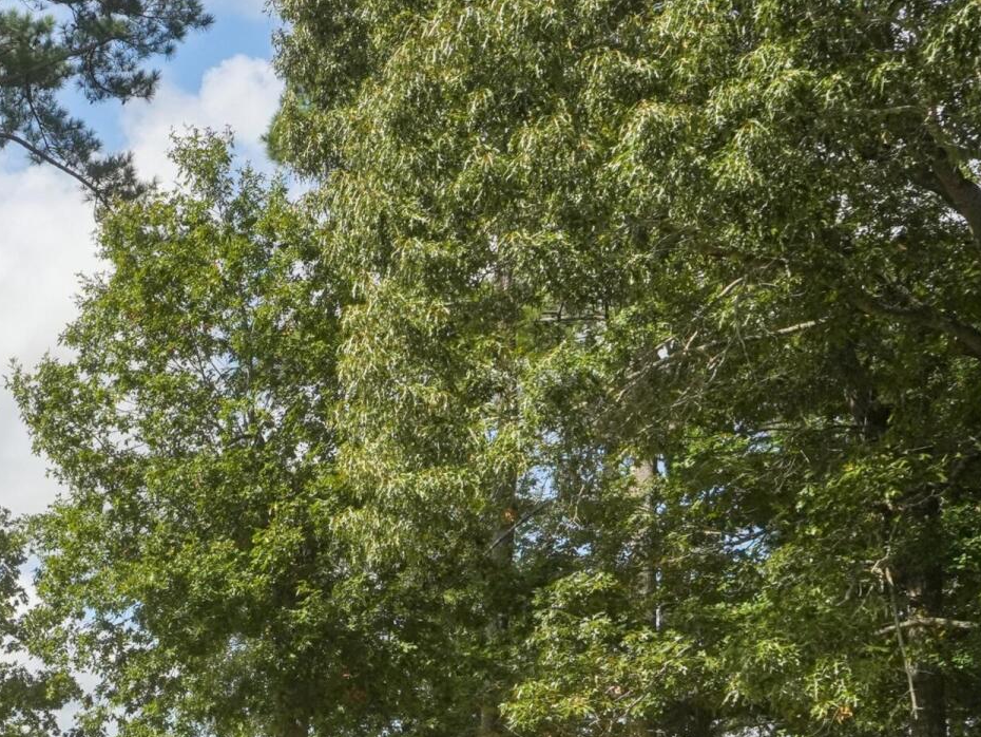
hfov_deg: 24.3
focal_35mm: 62
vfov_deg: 22.1
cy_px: 851
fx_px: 1758
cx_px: -499
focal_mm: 20
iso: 800
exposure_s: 1/1600
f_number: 8
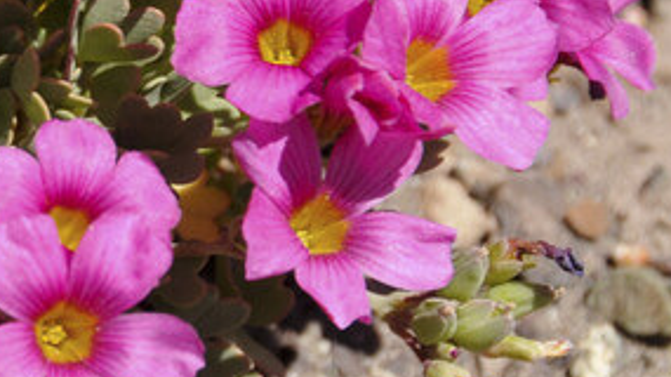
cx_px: -315
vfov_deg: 2.6
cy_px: 42
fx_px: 8234
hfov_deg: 4.6
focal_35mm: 463
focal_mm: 82
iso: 250
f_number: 9
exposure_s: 1/125
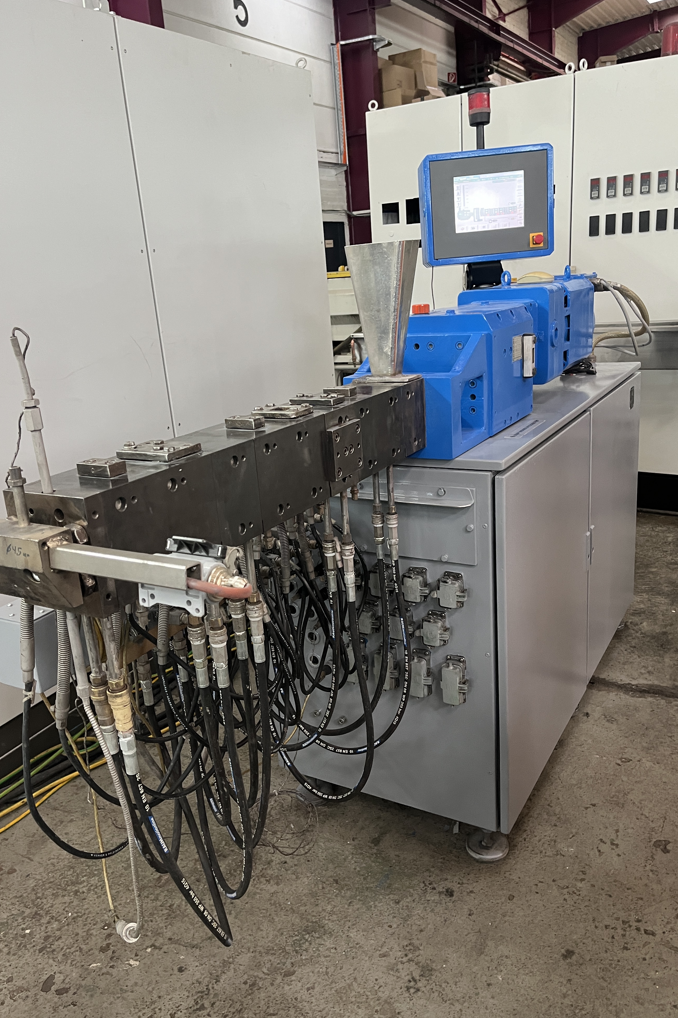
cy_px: 507
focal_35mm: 28
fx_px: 791
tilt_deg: -18.0
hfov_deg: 46.4
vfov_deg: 65.5
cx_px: 330
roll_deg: +5.5
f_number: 1.6
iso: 200
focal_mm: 5.1
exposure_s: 1/50
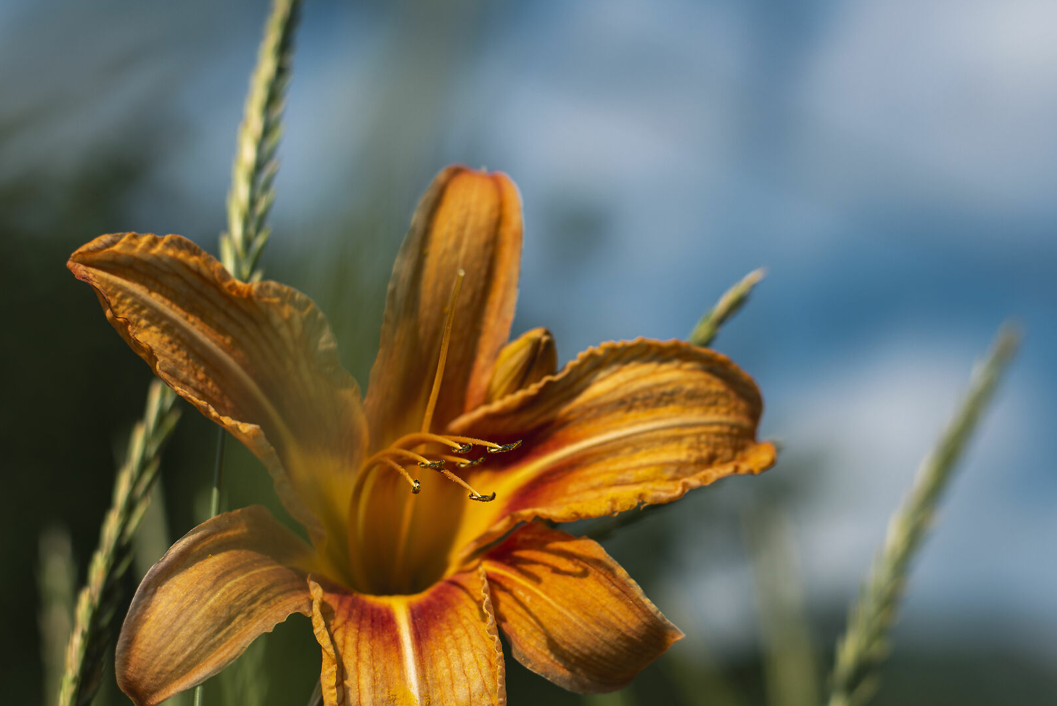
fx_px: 2203
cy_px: 379
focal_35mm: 75
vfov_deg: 18.2
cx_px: 615
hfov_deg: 26.9
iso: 31
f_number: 3.5
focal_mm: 50
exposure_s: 1/1000
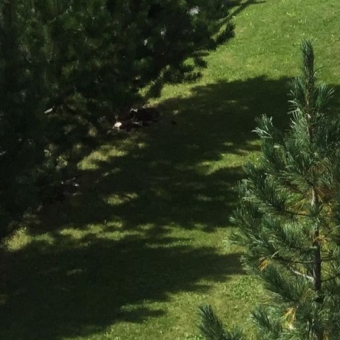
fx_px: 1133
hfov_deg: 14.5
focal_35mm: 102
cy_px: -73
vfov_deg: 16.3
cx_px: 656
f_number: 2.2
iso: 32
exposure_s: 1/1883
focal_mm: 4.15
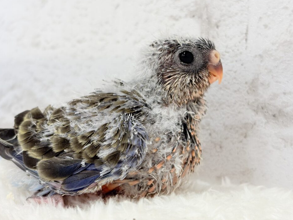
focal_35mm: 66
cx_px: 148
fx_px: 559
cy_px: 101
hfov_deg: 29.4
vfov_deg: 22.3
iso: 64
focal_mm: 5.96
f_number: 1.6
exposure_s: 1/50
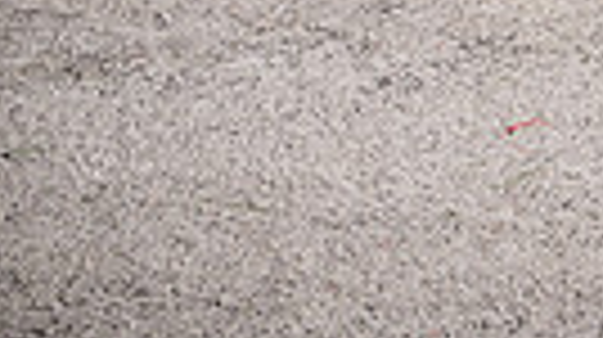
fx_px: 2028
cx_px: 508
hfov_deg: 16.7
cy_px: -568
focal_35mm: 127
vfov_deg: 8.4
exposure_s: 1/1000
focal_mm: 36
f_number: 4.5
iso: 200
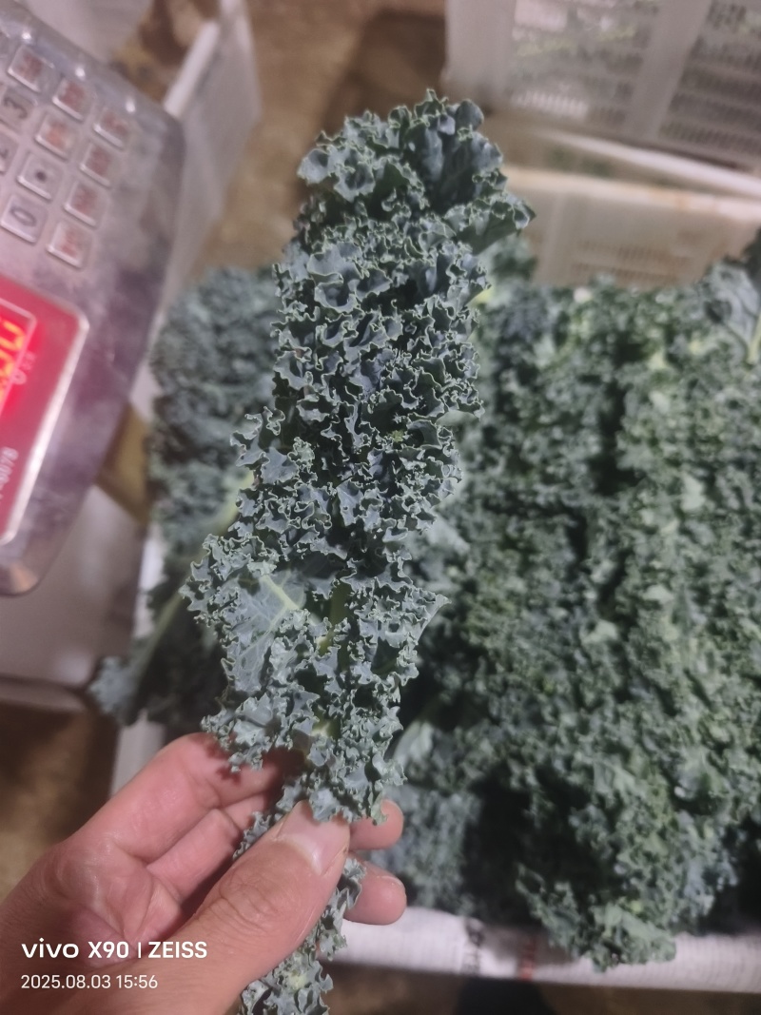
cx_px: 380
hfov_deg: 58.9
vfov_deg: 73.9
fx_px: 674
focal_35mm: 23
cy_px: 508
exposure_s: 1/30
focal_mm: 5.5
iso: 1010
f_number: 1.75
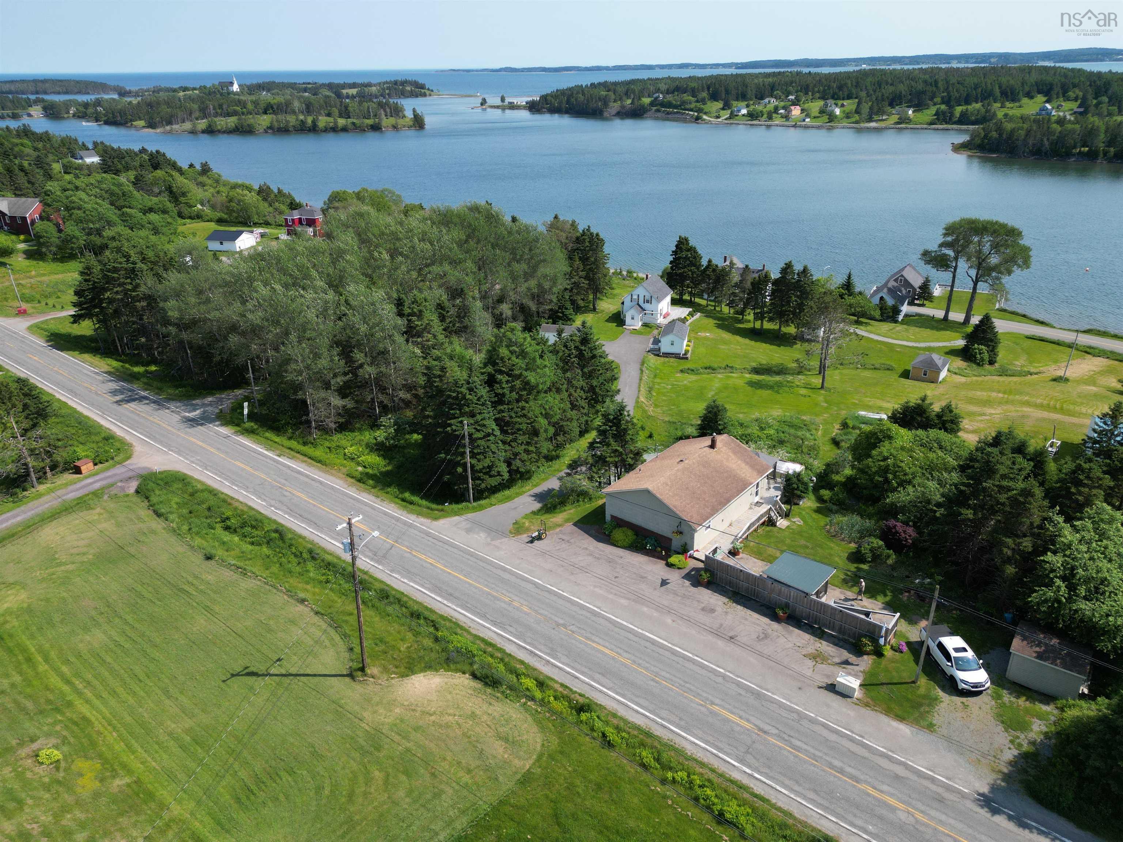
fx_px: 779
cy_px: 421
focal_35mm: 24
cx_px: 562
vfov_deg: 56.8
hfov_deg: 71.6
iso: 130
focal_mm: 6.72
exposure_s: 1/2500
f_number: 1.7
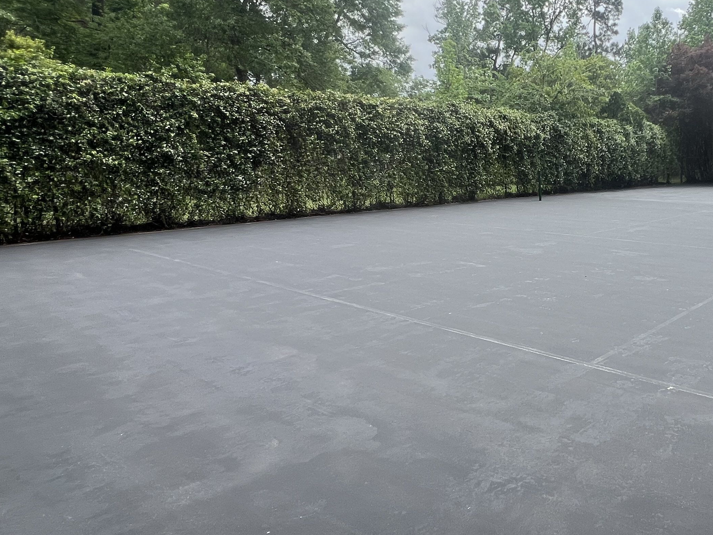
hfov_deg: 61.3
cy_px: 249
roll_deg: +0.1
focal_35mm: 25
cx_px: 608
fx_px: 515
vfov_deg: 54.8
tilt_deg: -10.5
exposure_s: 1/356
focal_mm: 1.57
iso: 32
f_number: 1.8
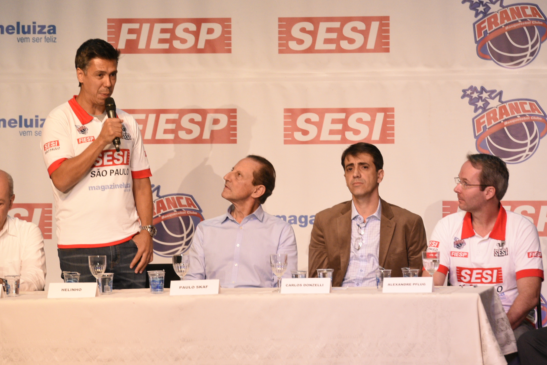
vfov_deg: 4.6
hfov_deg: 6.9
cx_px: 262
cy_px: 176
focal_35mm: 298
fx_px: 4530
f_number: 5
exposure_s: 1/100
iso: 3200
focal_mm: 200
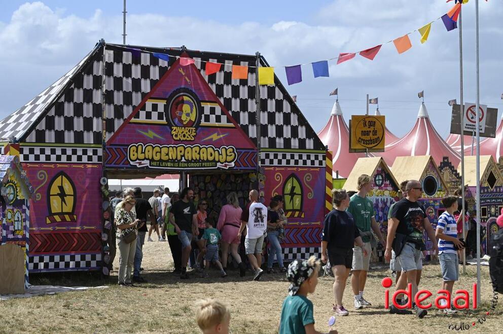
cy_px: 167
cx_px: 252
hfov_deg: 20.4
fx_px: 1396
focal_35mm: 100
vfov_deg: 13.7
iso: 400
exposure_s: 1/1250
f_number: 9
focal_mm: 100
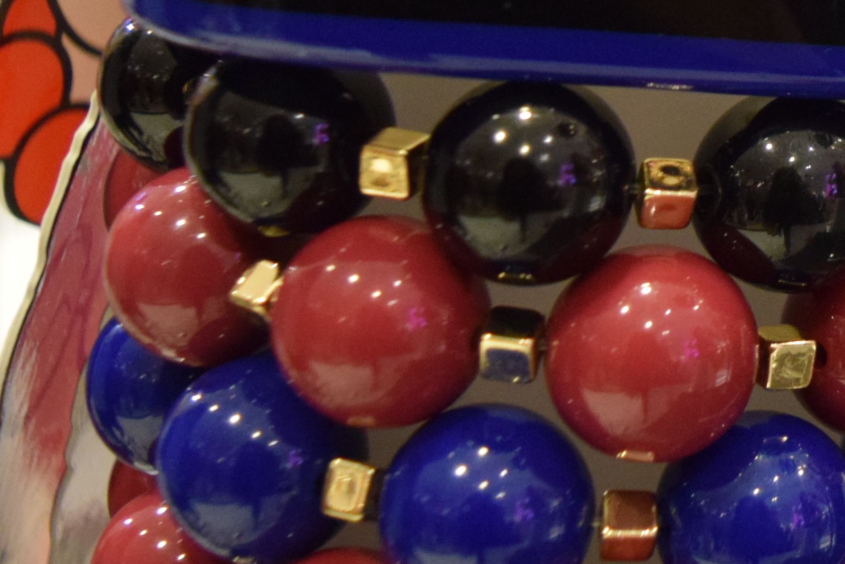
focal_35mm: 109
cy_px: -84
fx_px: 2552
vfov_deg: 12.4
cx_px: 1126
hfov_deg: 17.5
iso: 1600
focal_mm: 21
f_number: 3.8
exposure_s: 1/60
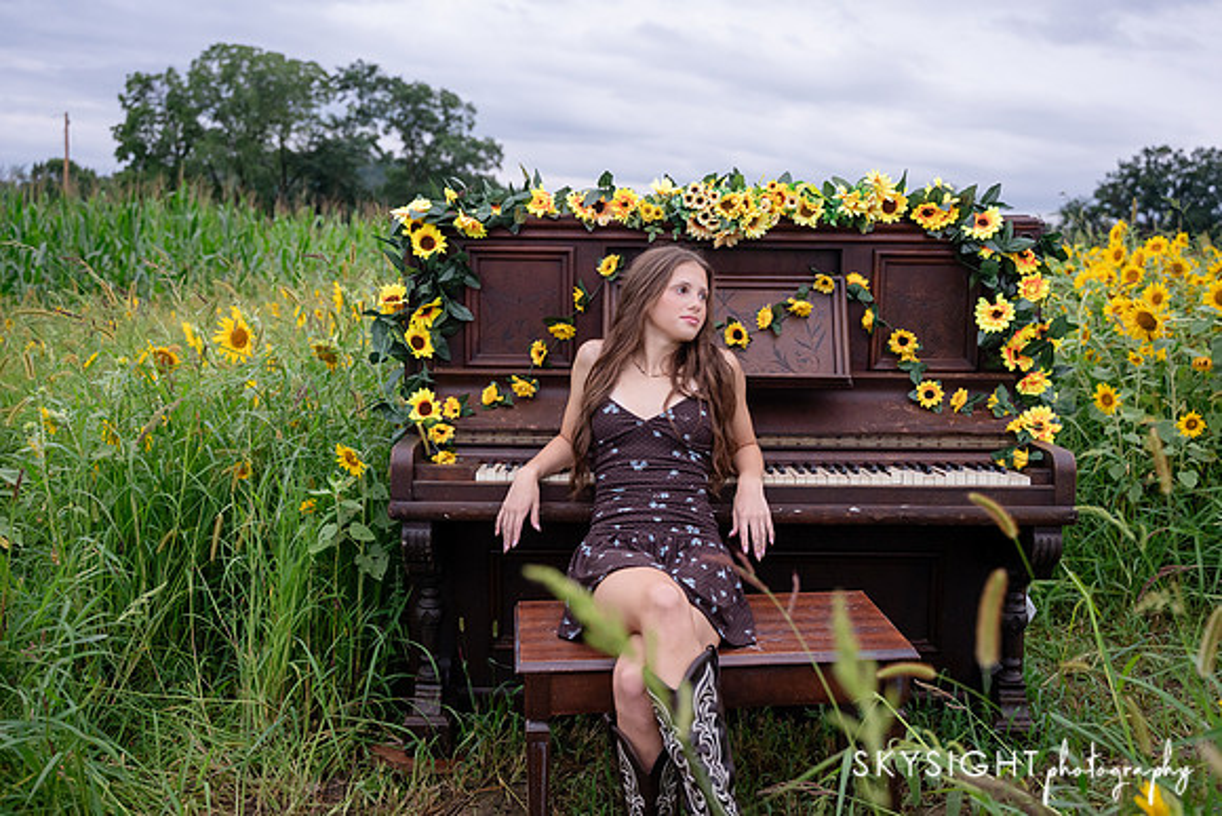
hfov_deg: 54.7
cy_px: 408
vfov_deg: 38.1
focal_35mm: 35
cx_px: 611
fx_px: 1181
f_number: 3.2
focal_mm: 33
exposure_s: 1/160
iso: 2500
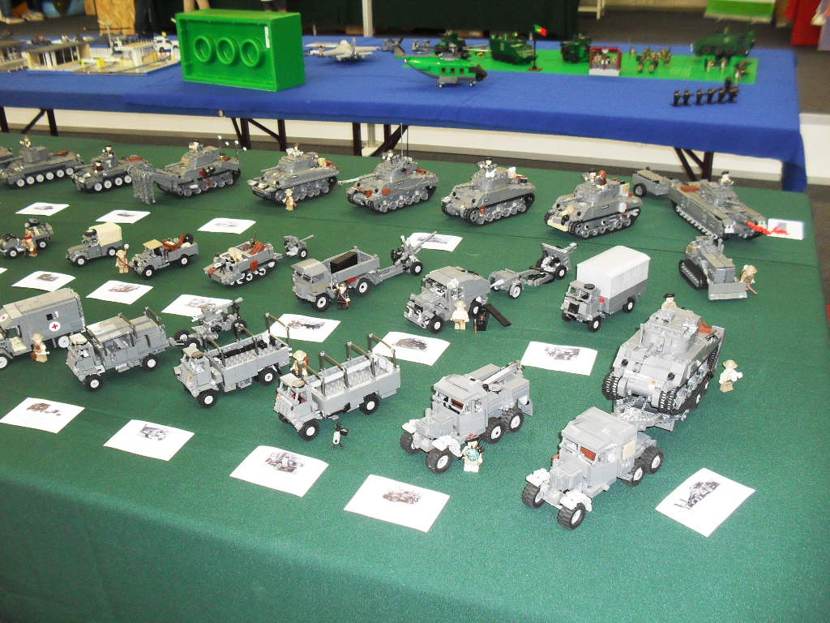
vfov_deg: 40.7
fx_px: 839
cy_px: 312
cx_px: 415
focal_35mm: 35
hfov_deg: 52.6
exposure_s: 1/45
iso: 200
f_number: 3.2
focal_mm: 6.3
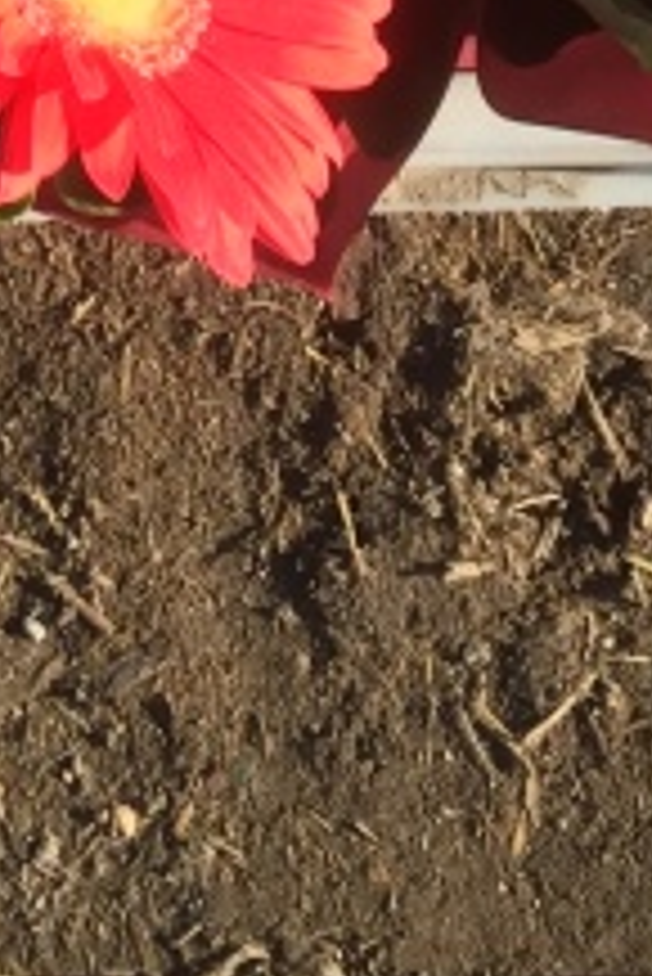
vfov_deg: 11.8
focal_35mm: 148
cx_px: 117
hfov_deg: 9.3
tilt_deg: -63.2
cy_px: -1208
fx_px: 4014
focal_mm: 4.15
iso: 32
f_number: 2.2
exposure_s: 1/706
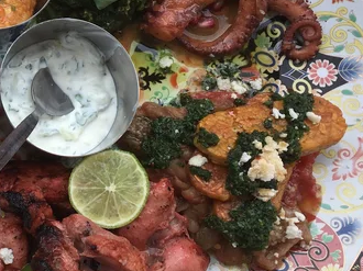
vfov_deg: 21.3
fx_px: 713
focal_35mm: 68
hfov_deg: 26.5
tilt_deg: -76.2
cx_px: -28
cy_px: 57
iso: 25
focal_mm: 4.15
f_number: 2.2
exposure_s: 1/309
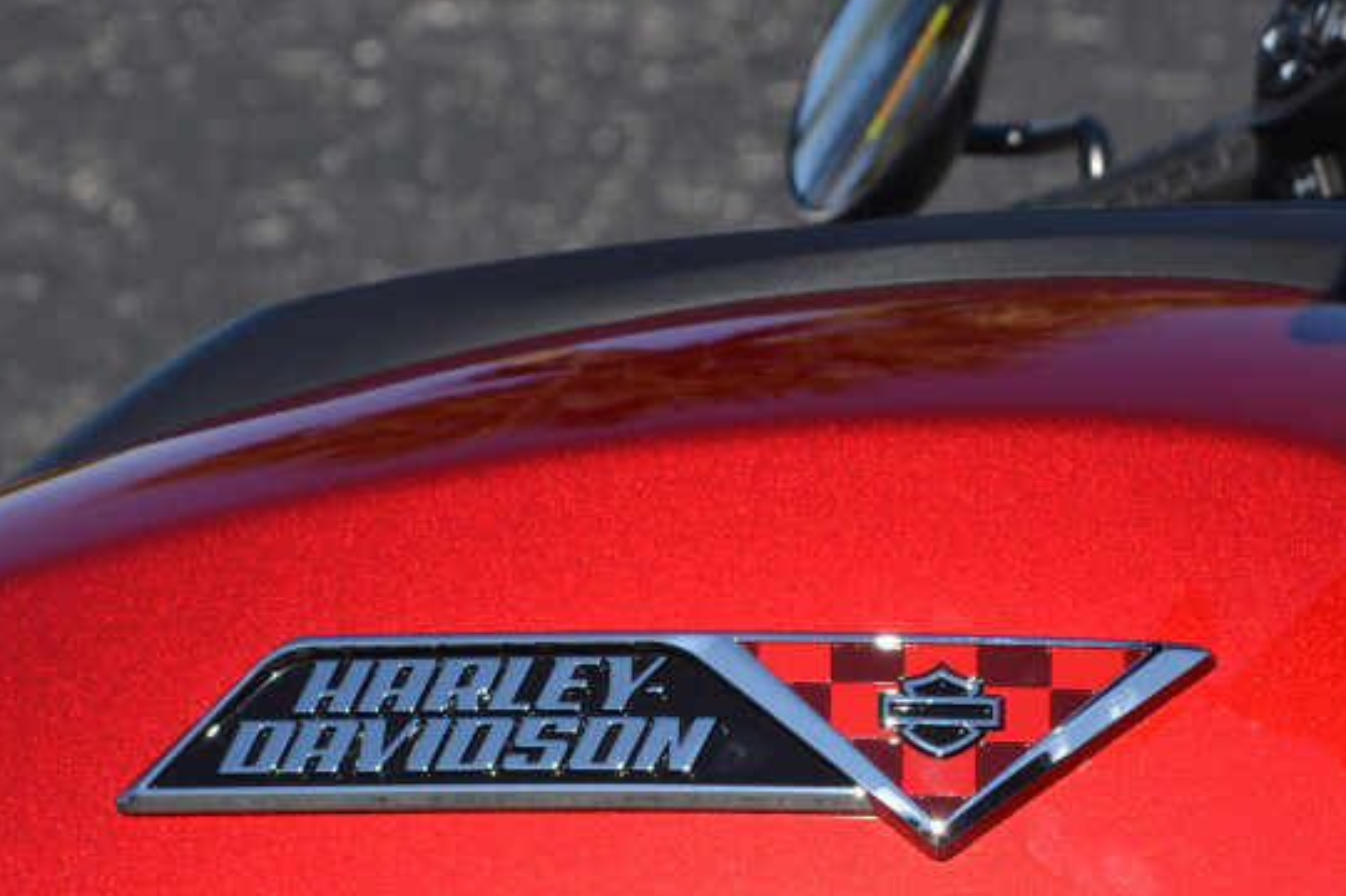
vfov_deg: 7.5
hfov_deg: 11.2
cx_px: 396
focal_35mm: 183
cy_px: 757
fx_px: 6842
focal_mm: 55
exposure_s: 1/320
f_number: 9
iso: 100
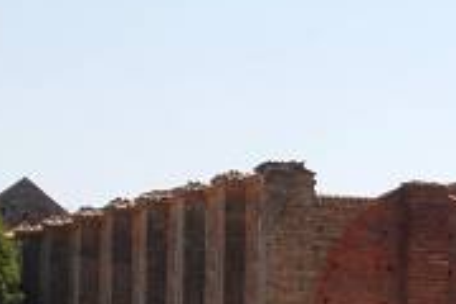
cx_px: 433
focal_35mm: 302
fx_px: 3823
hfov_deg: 6.8
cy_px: 198
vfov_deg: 4.6
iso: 200
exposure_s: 1/320
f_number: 10
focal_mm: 55
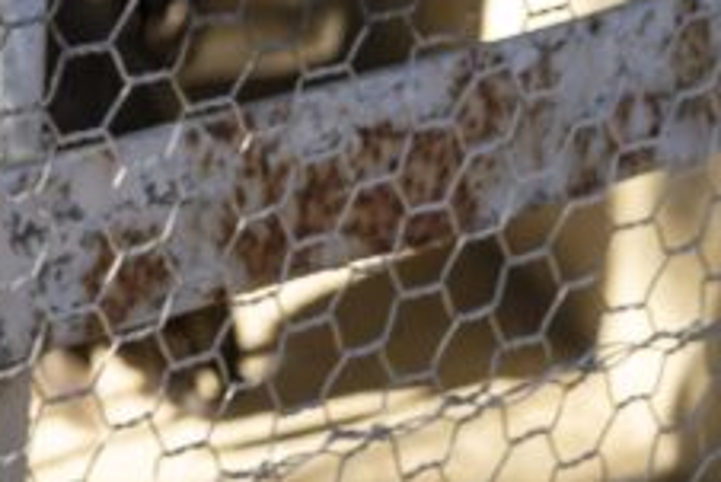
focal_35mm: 267
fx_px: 5351
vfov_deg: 5.1
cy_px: -289
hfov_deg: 7.3
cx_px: -887
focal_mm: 59
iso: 125
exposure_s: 1/60
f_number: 5.6
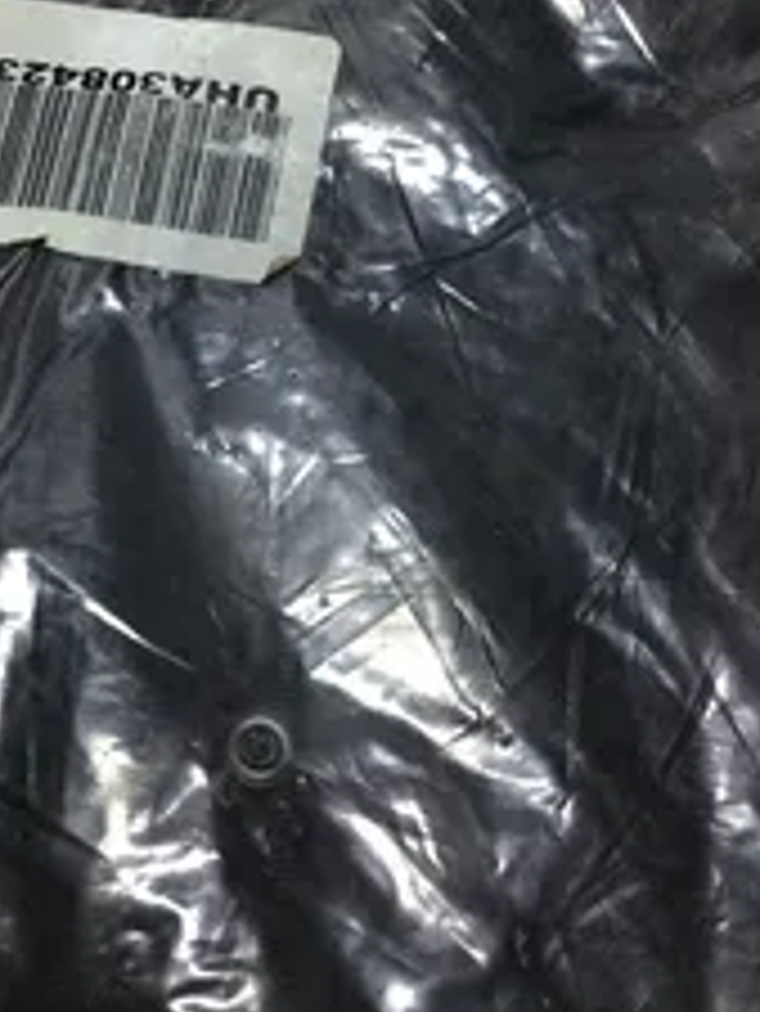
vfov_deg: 34.5
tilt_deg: -63.2
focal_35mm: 55
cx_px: 216
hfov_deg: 26.3
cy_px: 306
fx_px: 1609
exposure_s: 1/120
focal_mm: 3.3
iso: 25
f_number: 2.4
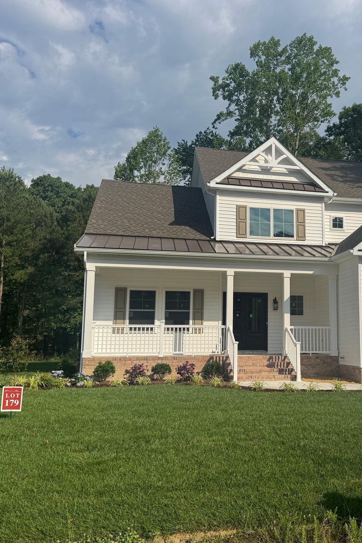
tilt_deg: +7.0
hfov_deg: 37.9
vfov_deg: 55.8
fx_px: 513
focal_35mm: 34
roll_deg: -0.1
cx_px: 272
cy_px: 274
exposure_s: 1/9009
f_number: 1.78
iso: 80
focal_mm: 6.76
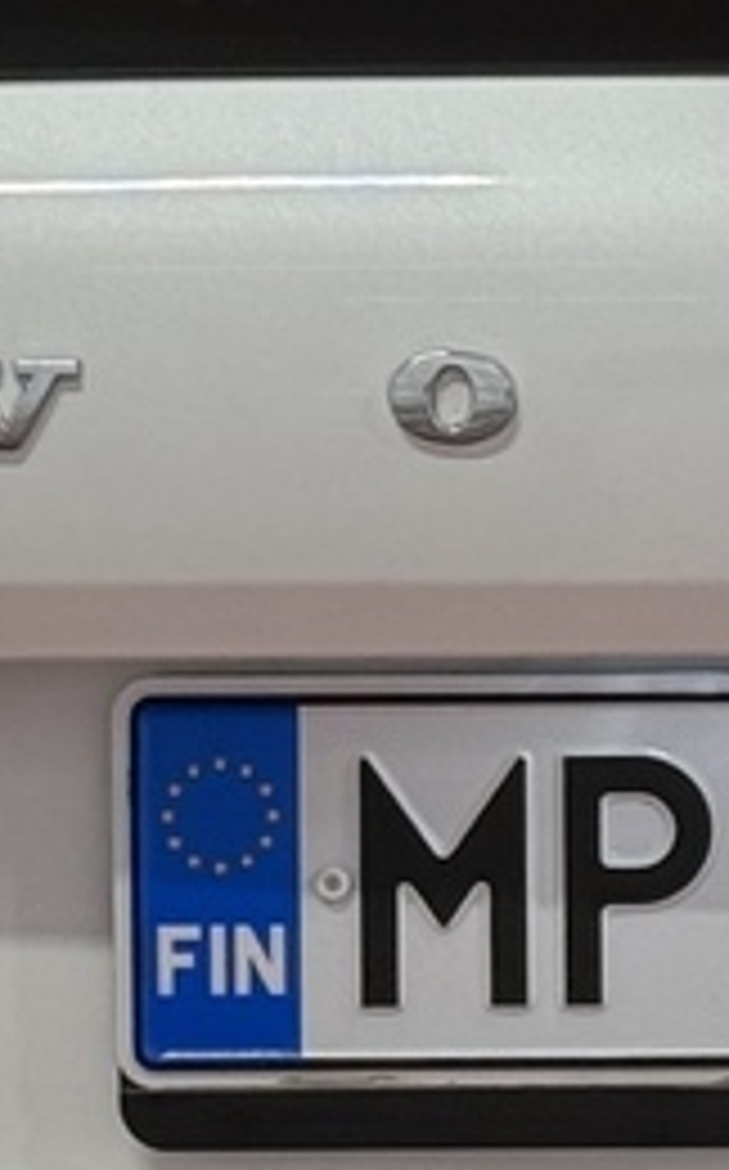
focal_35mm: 282
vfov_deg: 7.4
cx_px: 940
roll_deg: +0.8
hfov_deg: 4.6
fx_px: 8984
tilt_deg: -10.7
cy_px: 742
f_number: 1.78
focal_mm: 6.76
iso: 80
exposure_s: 1/121
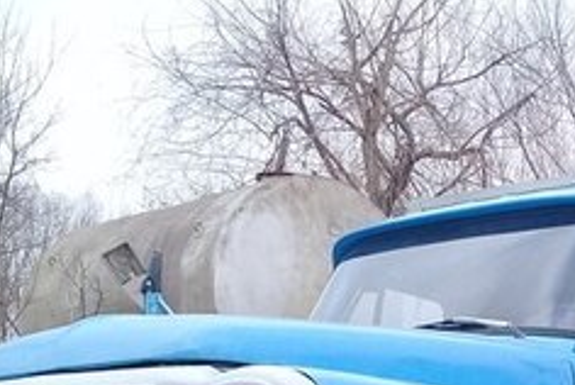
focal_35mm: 90
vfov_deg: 14.5
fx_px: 1439
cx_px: 563
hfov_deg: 21.8
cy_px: 520
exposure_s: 1/370
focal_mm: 3.3
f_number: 2.2
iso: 50
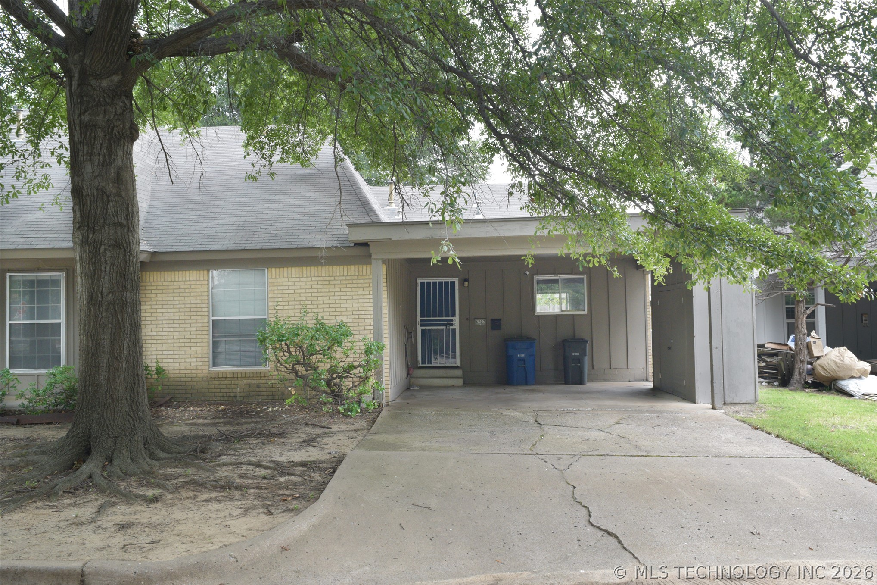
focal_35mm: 32
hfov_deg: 59.5
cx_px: 438
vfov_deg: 41.7
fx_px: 767
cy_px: 292
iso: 400
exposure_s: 1/100
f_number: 9
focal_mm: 21
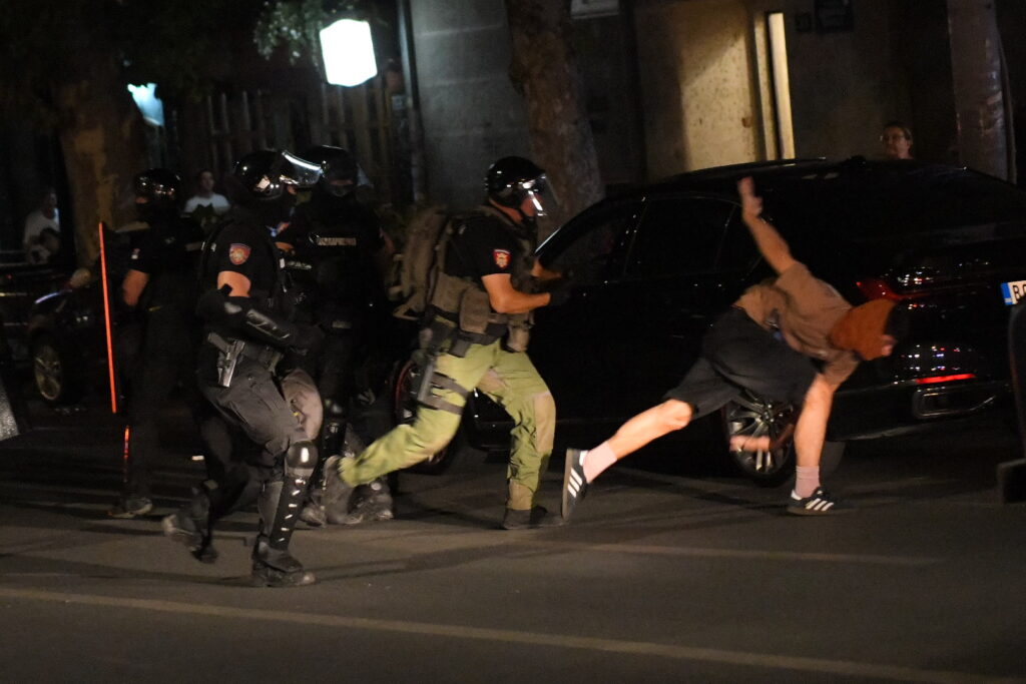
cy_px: 342
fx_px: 1995
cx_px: 513
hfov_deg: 28.8
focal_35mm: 70
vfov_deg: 19.5
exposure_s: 1/160
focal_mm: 70
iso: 12800
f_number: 3.2
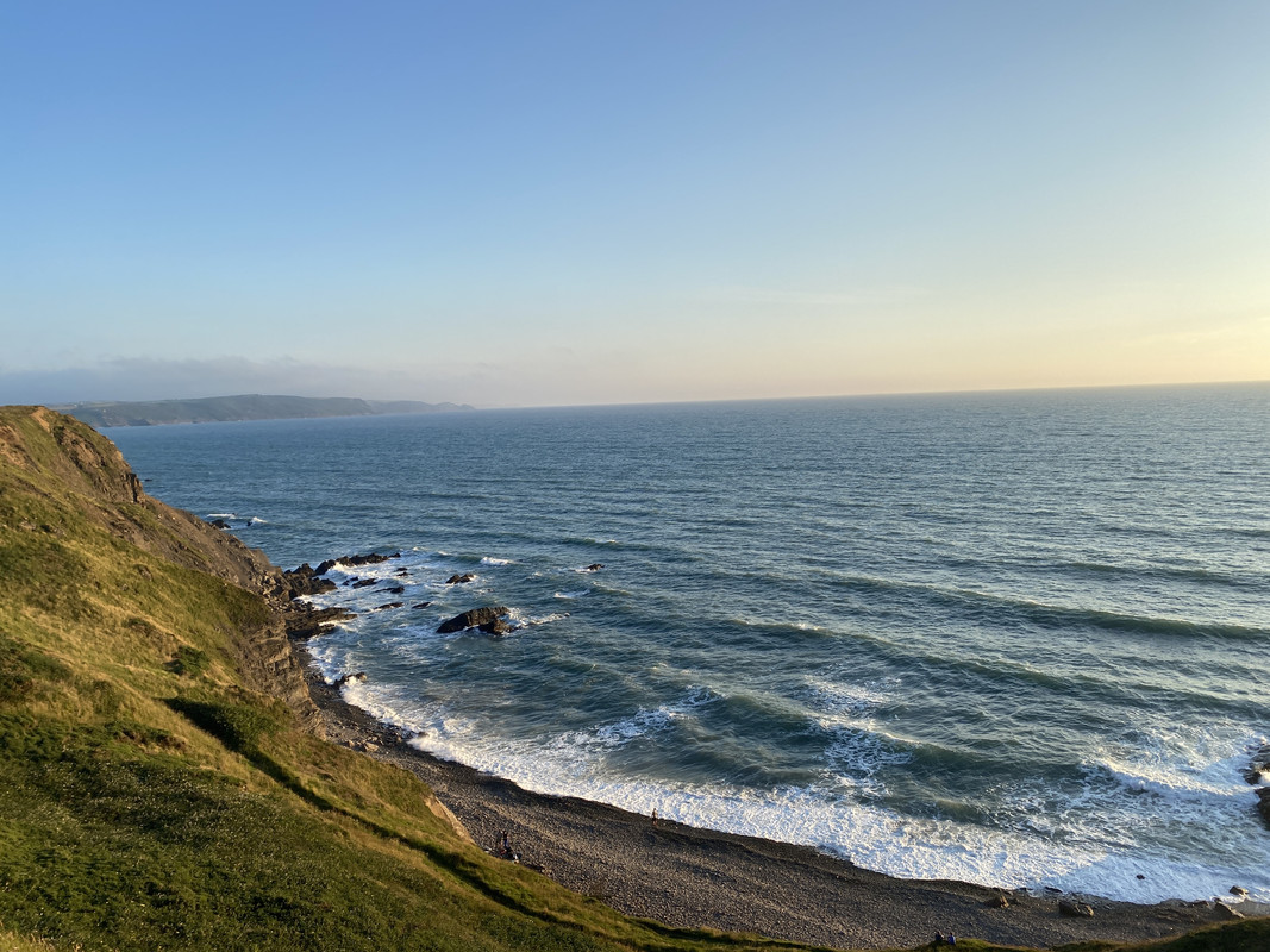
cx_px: 635
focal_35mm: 26
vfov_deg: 53.1
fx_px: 954
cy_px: 476
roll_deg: +1.6
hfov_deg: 67.3
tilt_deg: -4.3
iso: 32
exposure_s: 1/1232
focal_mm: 4.25
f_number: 1.8
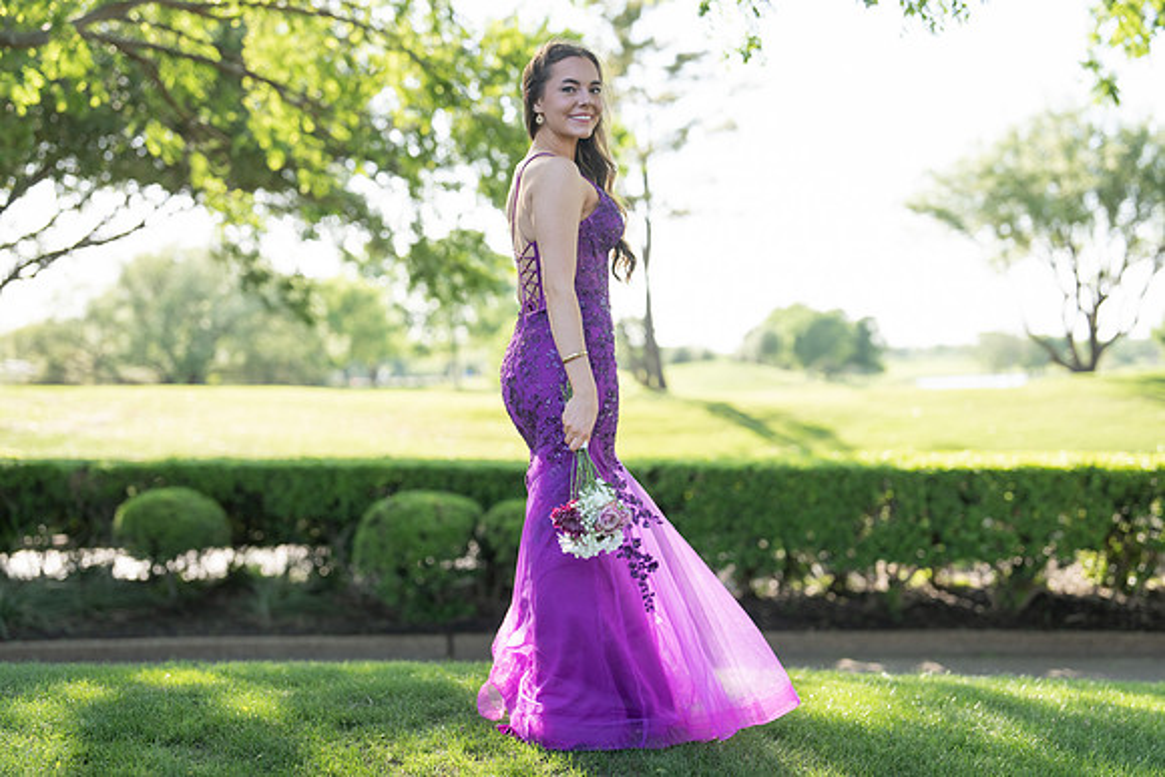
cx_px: 592
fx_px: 1667
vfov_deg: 26.3
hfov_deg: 38.5
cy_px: 388
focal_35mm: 51
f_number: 1.8
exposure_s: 1/1000
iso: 160
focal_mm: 50
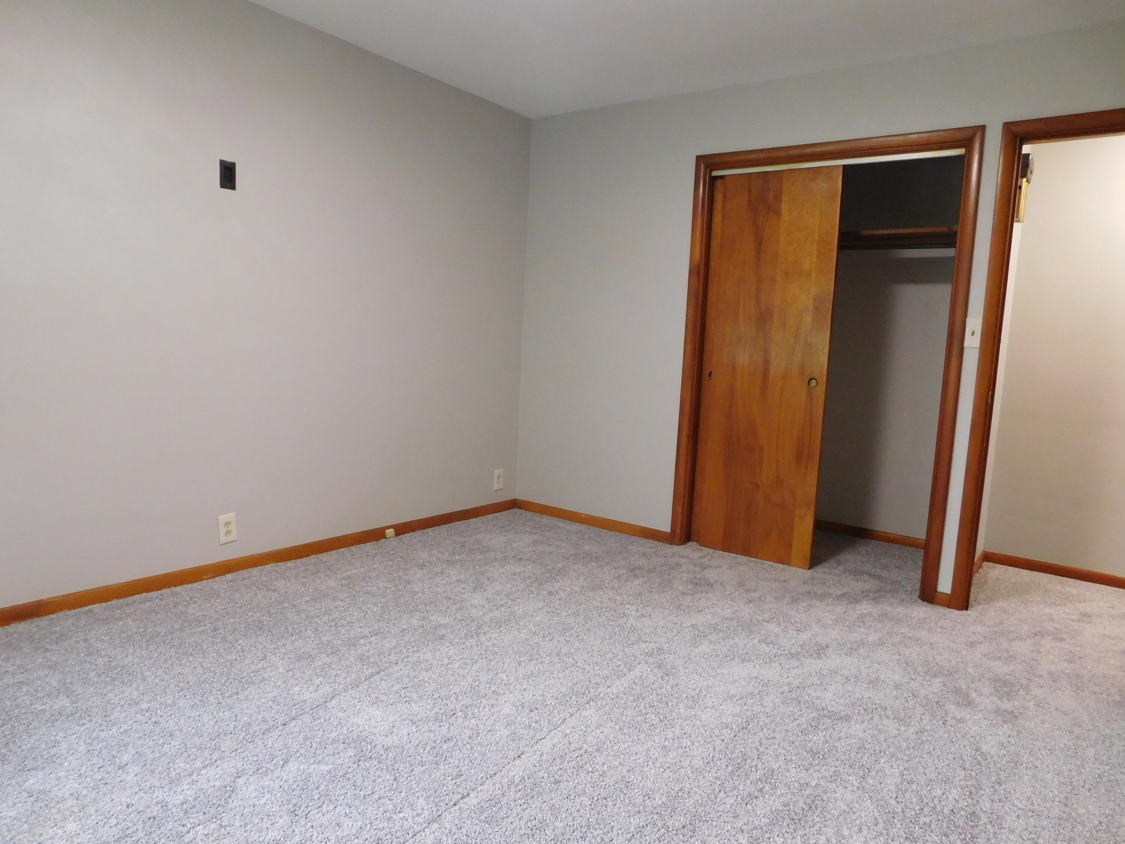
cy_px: 422
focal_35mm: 23
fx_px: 747
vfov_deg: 58.9
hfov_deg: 73.9
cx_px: 562
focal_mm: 4
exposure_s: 1/25
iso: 400
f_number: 3
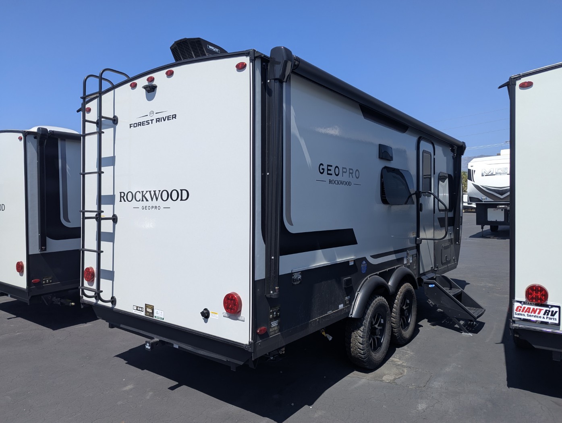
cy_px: 212
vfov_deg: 56.9
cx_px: 281
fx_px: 390
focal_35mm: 24
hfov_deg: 71.5
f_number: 1.85
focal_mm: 6.81
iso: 54
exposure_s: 1/2513
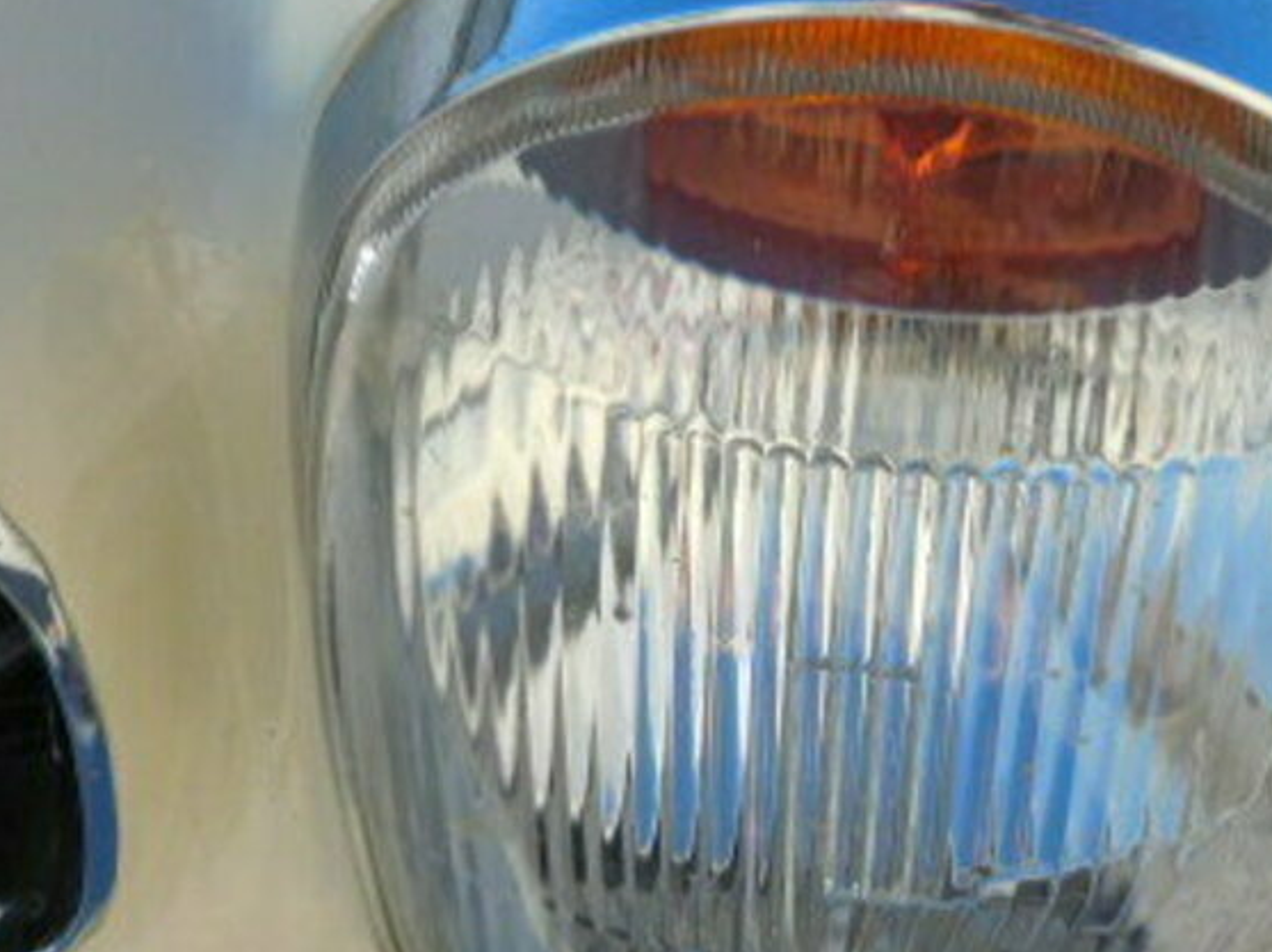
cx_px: 845
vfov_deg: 21.2
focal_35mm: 69
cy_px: 648
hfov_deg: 28.0
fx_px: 2534
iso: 125
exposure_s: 1/800
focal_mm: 5.7
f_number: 3.6
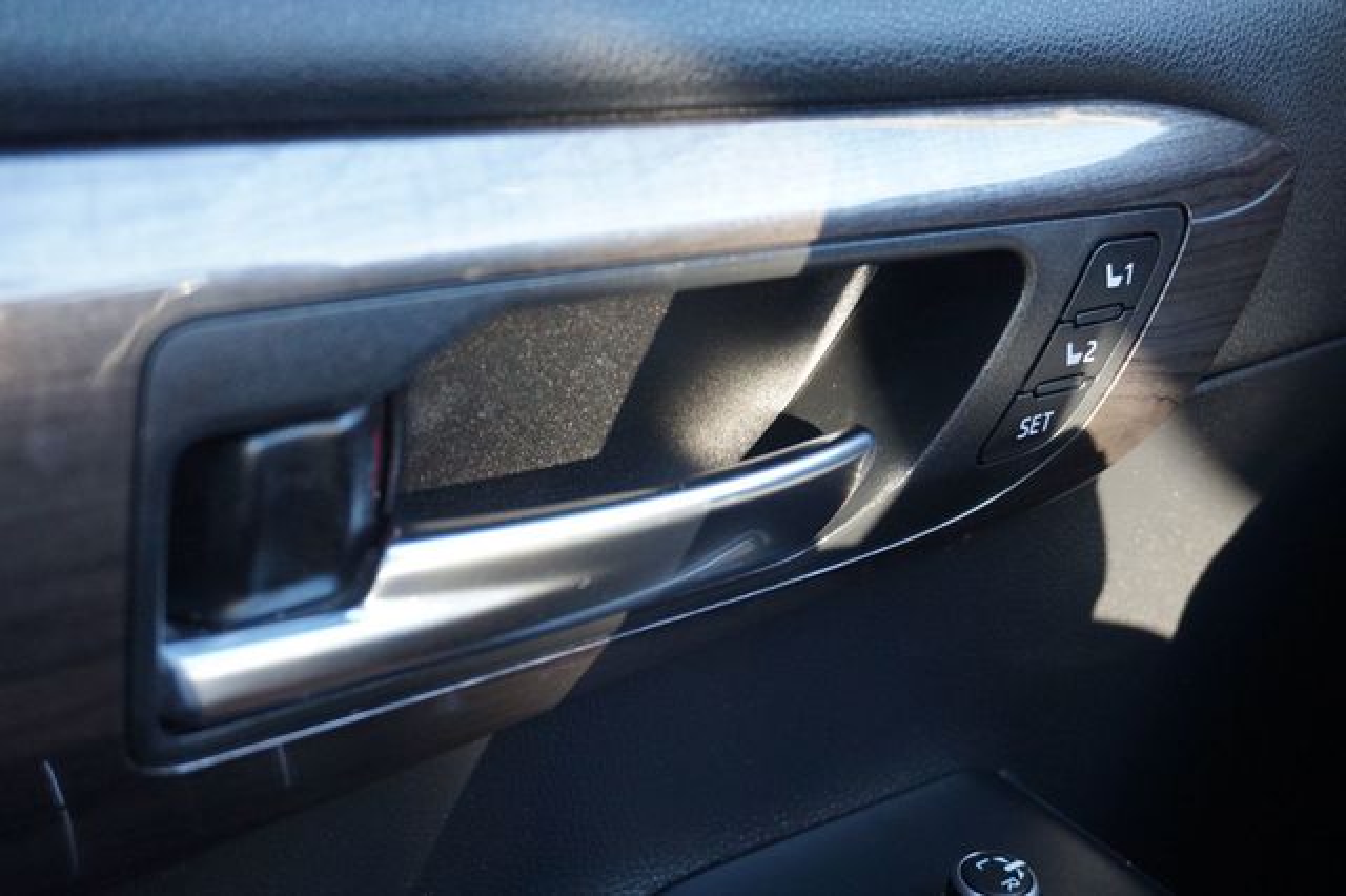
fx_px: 1626
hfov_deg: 45.0
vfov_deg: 30.8
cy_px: 448
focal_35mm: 44
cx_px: 673
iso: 640
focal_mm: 29
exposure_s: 1/60
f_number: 4.5
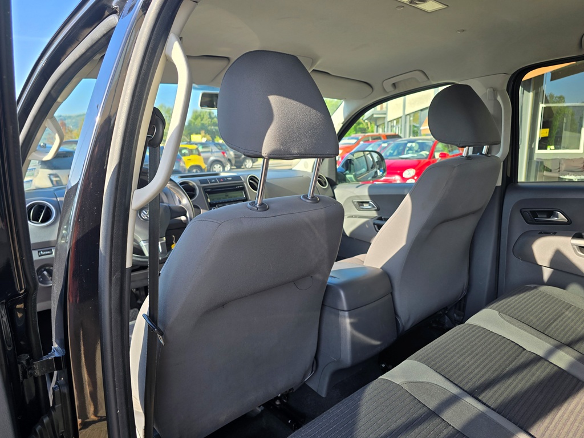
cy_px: 219
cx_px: 292
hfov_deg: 73.9
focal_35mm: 23
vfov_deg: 58.9
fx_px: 388
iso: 20
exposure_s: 1/180
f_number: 1.7
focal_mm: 6.3
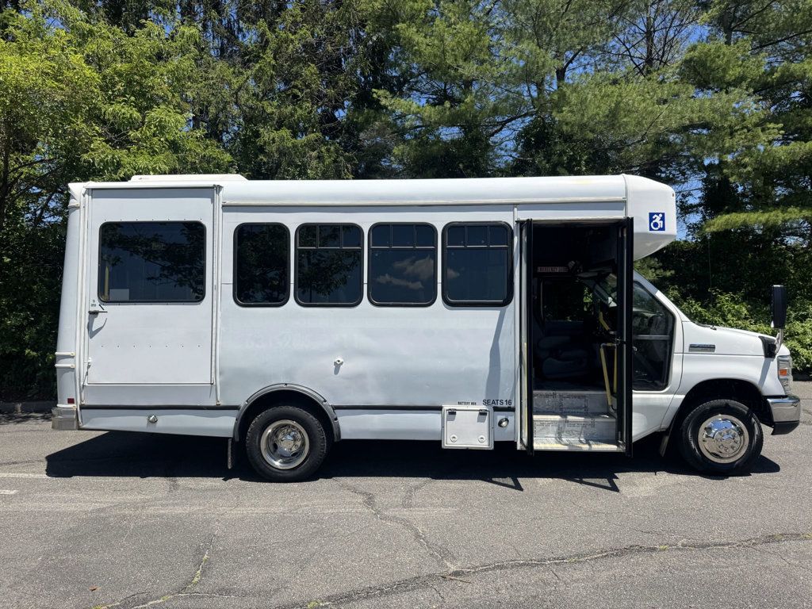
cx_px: 406
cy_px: 304
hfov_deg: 71.6
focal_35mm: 24
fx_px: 563
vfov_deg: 56.8
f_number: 1.78
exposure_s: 1/4310
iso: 80
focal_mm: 6.76
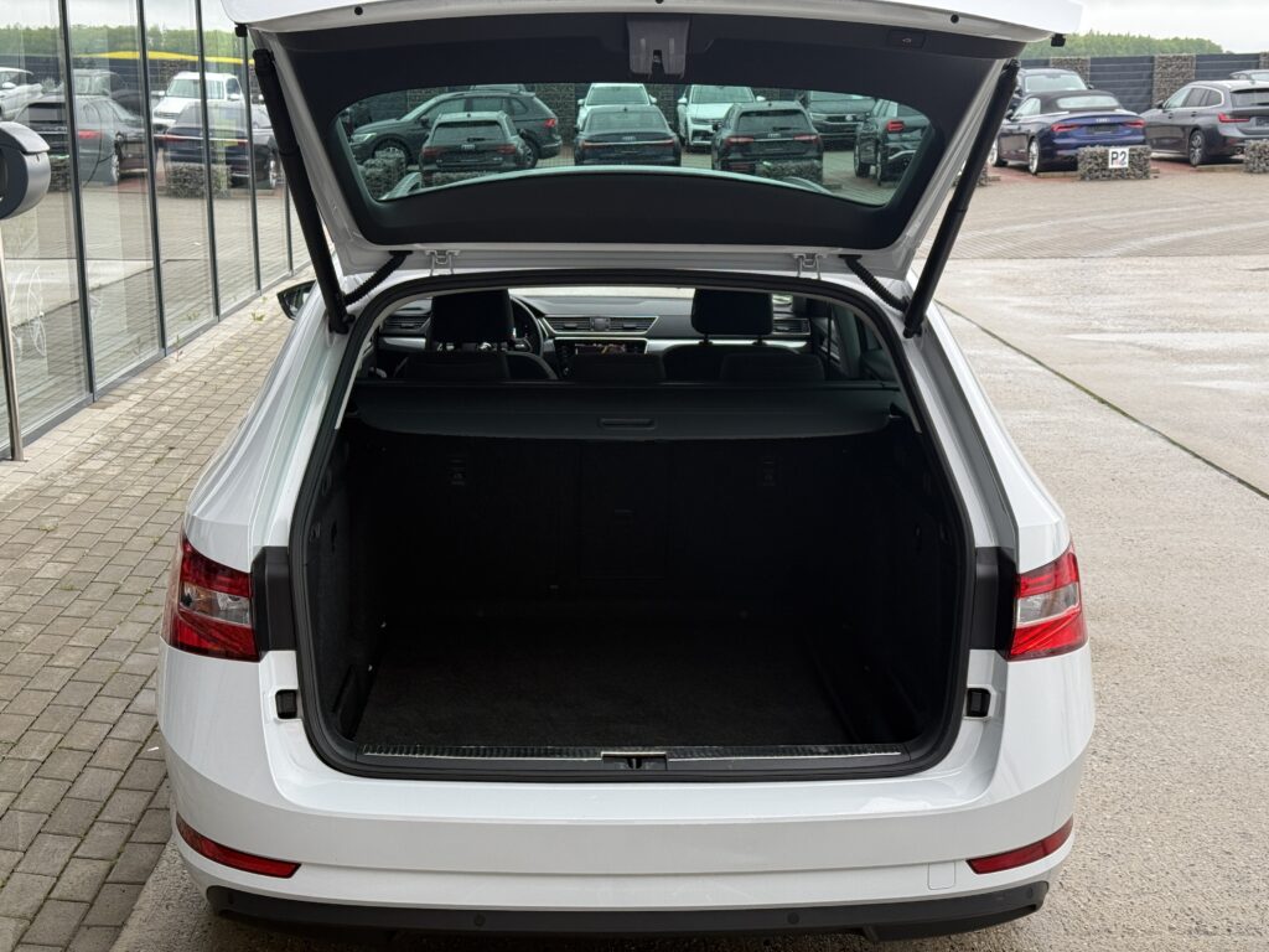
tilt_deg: -12.5
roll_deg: -0.1
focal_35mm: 48
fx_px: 1760
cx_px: 634
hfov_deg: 39.7
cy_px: 476
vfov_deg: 30.3
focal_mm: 6.76
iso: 80
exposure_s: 1/219
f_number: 1.78
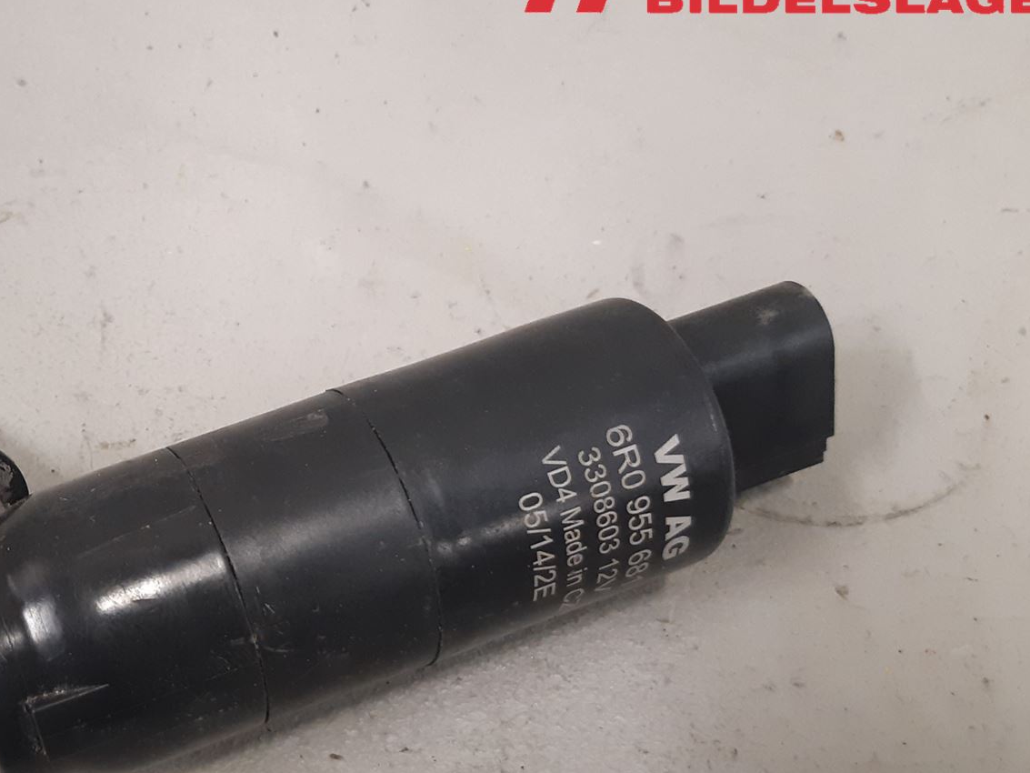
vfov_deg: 30.5
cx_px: 152
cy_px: 557
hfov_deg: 38.3
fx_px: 1399
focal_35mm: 47
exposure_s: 1/50
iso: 200
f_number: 1.7
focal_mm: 3.93
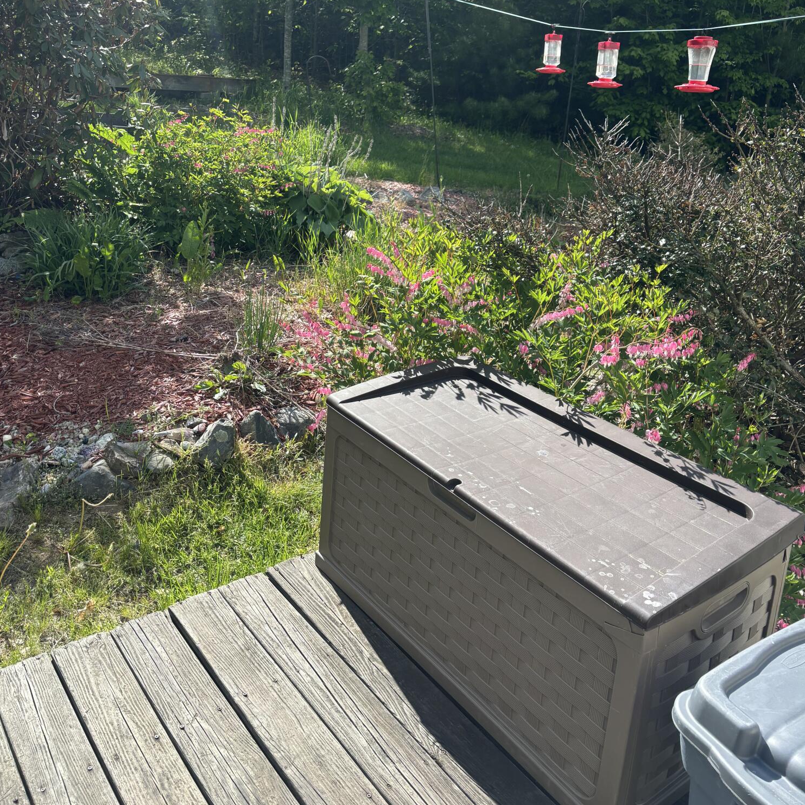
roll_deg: -3.7
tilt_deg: -12.9
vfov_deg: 51.8
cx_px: 406
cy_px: 289
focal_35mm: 31
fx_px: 816
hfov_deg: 52.5
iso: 50
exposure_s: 1/1220
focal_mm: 5.96
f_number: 1.6
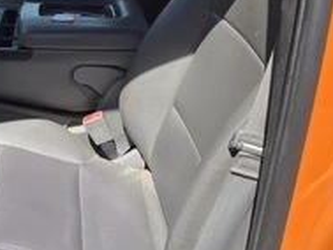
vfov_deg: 26.1
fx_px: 529
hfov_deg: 34.0
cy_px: 53
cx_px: 74
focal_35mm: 55
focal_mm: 5.1
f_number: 1.6
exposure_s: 1/1212
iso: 50
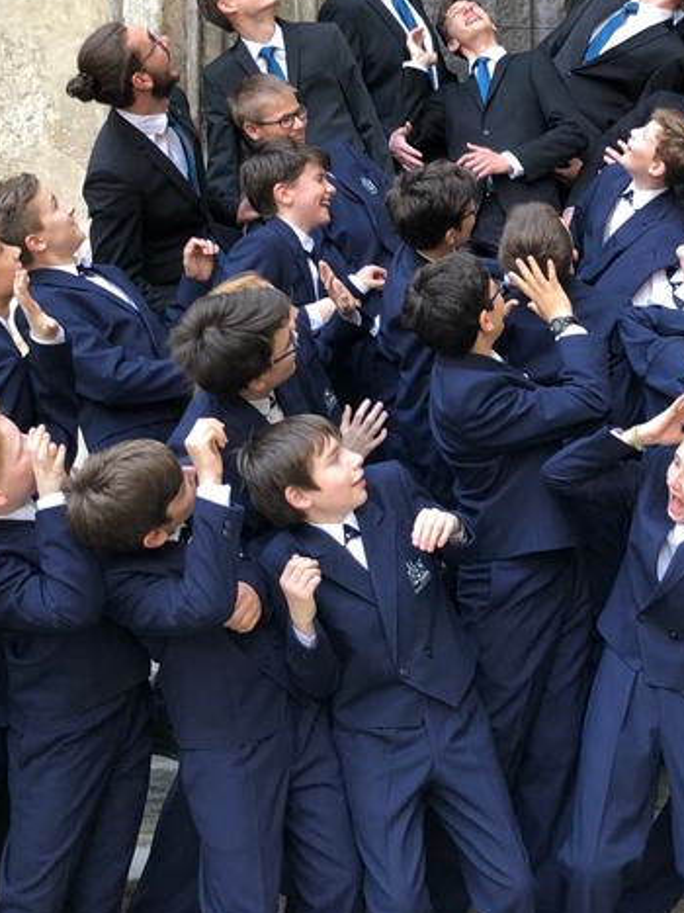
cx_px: 539
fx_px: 1687
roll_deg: +0.0
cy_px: 247
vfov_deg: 29.9
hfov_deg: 22.6
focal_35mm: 64
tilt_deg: +6.1
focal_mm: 4
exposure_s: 1/33
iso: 25
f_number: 1.8
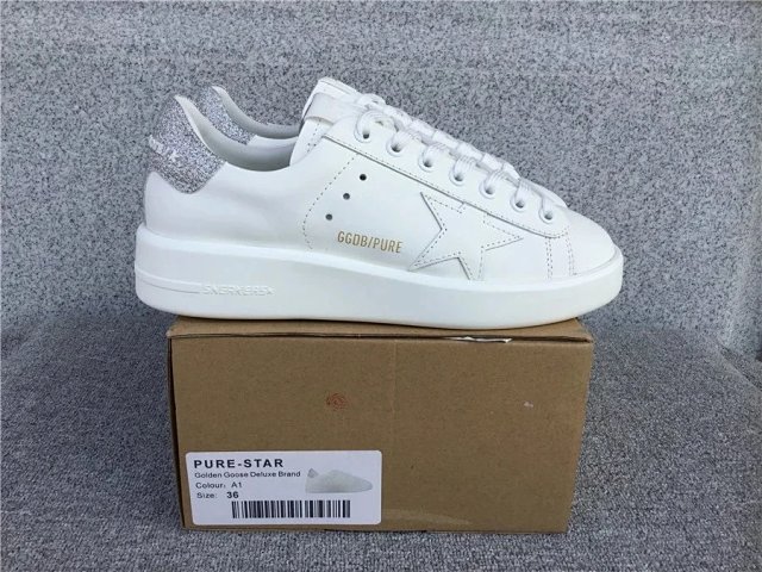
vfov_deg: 45.4
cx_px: 381
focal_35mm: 31
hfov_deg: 58.4
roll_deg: -1.9
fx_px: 682
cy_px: 286
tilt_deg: -19.5
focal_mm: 3.3
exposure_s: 1/622
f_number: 2.4
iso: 25
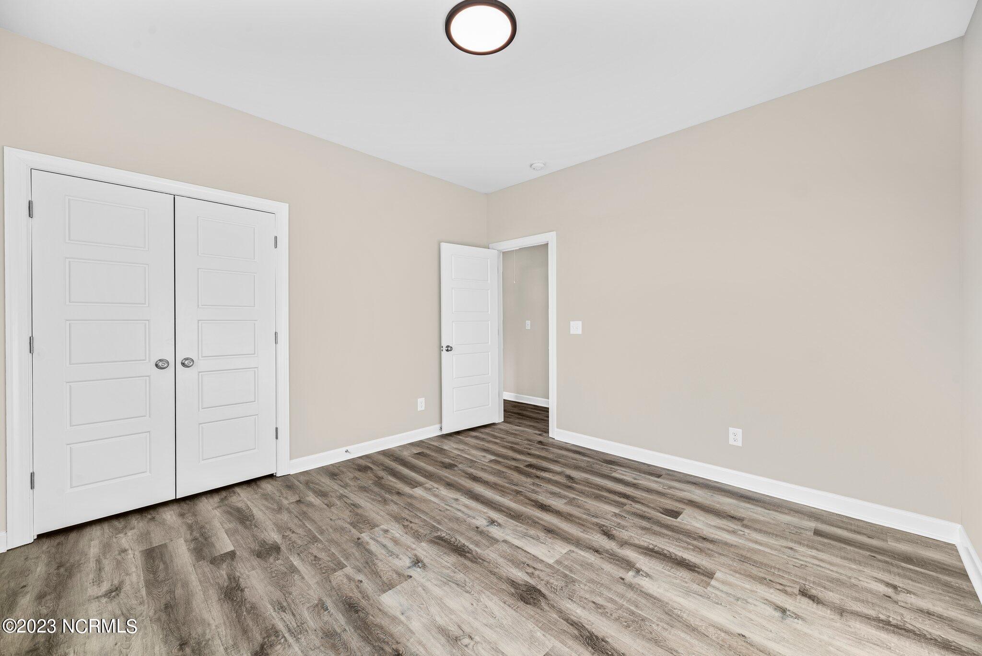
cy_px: 328
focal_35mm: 14
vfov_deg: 81.3
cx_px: 491
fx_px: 382
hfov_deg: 104.2
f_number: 8
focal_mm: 14
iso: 100
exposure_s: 1/15
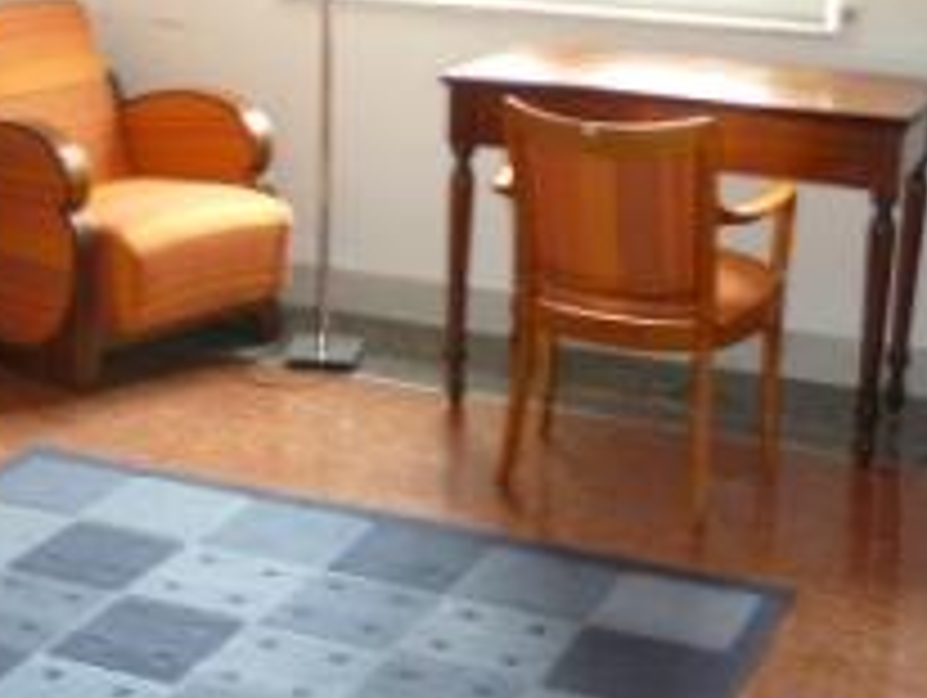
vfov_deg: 19.3
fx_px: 2038
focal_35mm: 76
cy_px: 162
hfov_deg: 25.5
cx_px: 292
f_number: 2.8
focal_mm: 5.2
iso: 160
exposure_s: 1/8
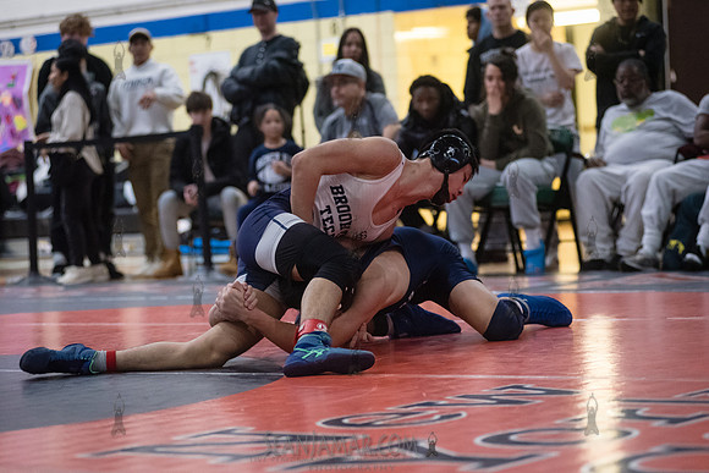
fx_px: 2206
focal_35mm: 112
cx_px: 354
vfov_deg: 12.2
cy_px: 236
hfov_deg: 18.3
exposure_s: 1/500
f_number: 3.5
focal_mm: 112
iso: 8000
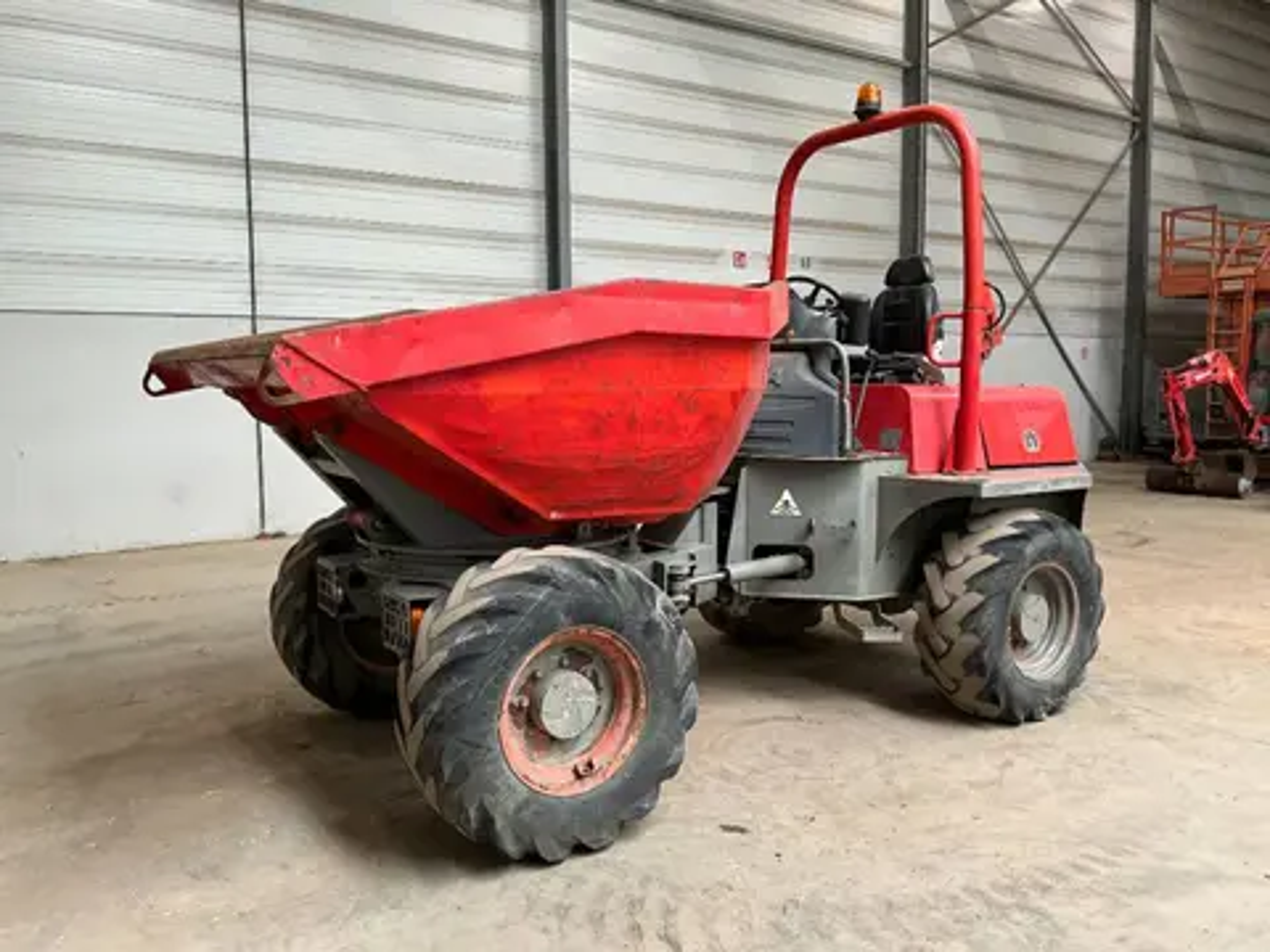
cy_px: 476
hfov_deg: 61.7
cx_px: 635
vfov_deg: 48.2
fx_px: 1064
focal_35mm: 29
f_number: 1.8
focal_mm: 3
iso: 64
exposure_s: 1/63
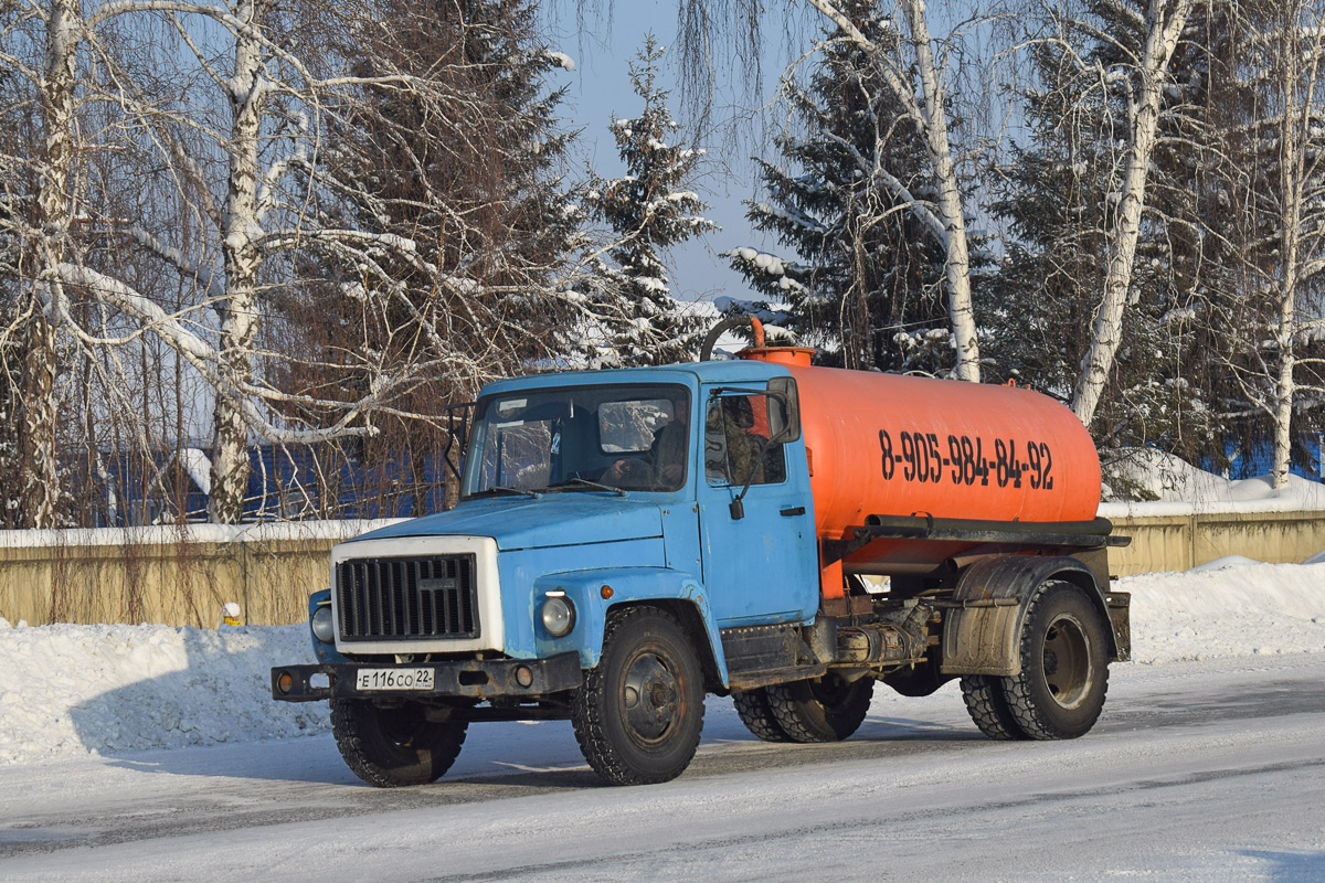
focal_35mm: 82
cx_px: 662
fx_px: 3036
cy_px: 442
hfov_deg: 24.6
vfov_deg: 16.6
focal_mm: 55
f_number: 6.3
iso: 100
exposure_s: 1/800
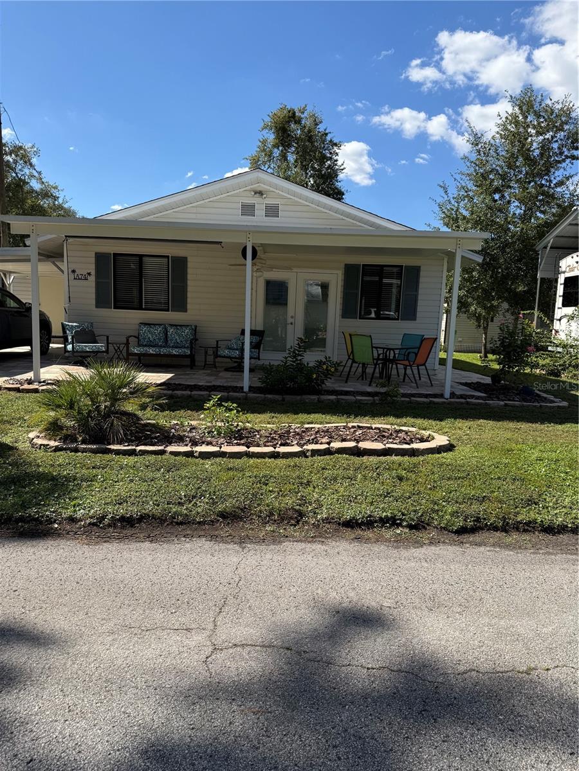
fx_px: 535
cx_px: 290
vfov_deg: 71.6
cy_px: 386
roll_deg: -2.4
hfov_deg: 56.8
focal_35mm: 24
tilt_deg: -8.4
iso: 80
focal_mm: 6.76
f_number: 1.78
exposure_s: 1/3584
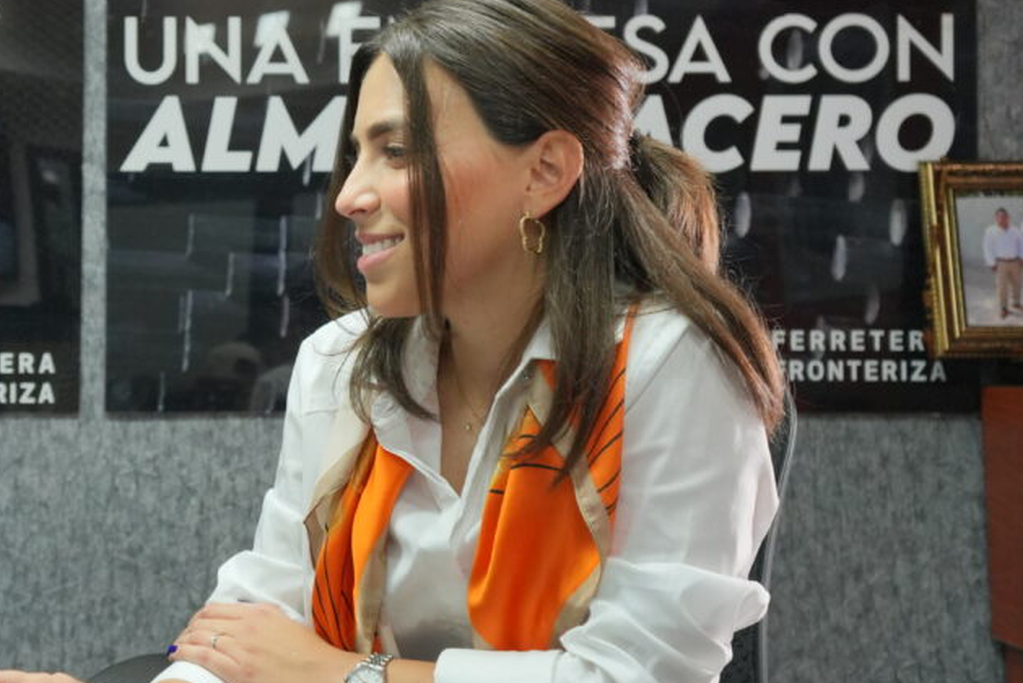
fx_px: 1990
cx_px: 263
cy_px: 310
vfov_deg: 19.5
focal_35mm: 70
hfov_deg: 28.4
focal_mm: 29
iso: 1250
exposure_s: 1/125
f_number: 4
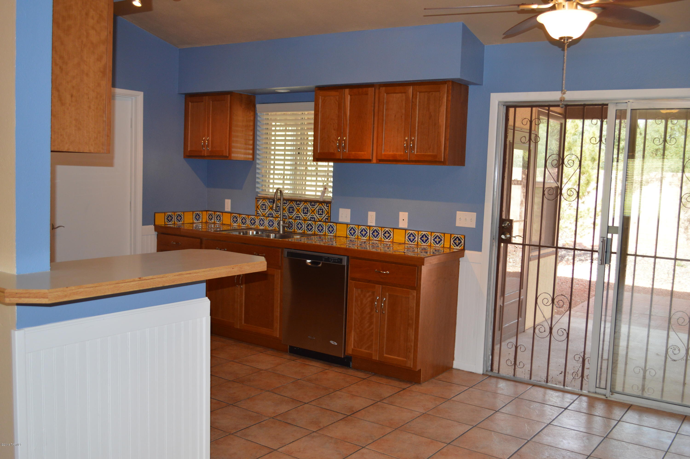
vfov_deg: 39.9
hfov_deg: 57.3
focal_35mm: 33
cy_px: 230
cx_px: 345
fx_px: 632
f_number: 4
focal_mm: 22
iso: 400
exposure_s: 1/80
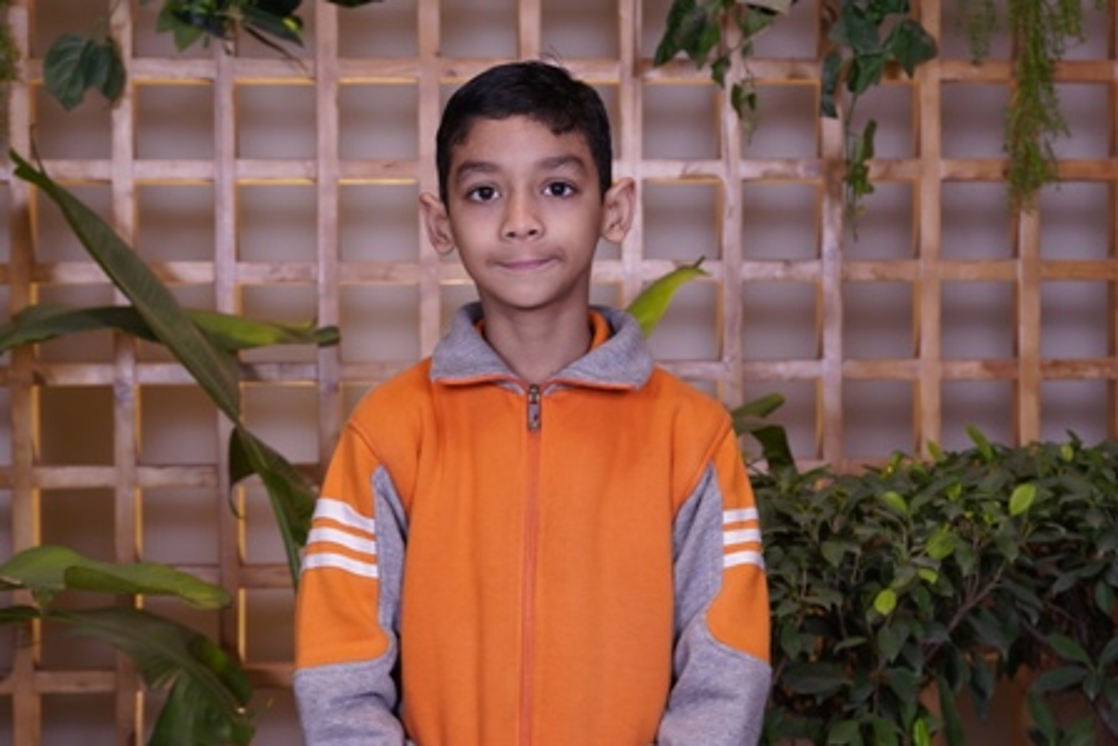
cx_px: 559
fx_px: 2143
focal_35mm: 69
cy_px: 373
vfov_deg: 19.7
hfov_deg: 29.2
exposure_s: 1/125
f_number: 4.5
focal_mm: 46
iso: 400
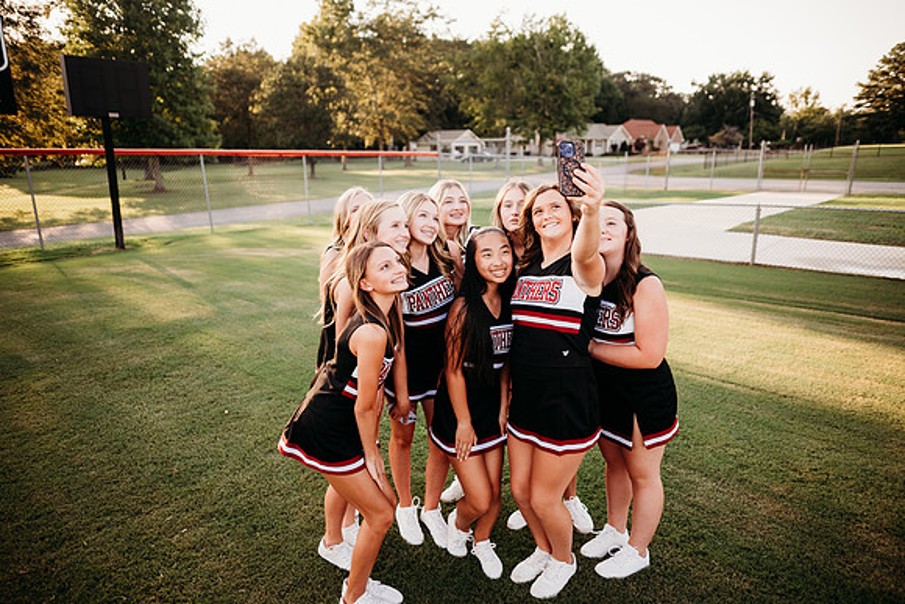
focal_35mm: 24
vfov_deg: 53.2
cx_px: 452
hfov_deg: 73.7
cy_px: 302
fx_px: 603
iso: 125
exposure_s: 1/500
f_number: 2
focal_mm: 24
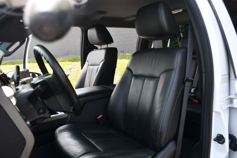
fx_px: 178
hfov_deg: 67.4
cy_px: 79
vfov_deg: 47.9
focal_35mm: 27
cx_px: 118
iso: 320
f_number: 5.6
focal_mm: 18
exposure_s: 1/250
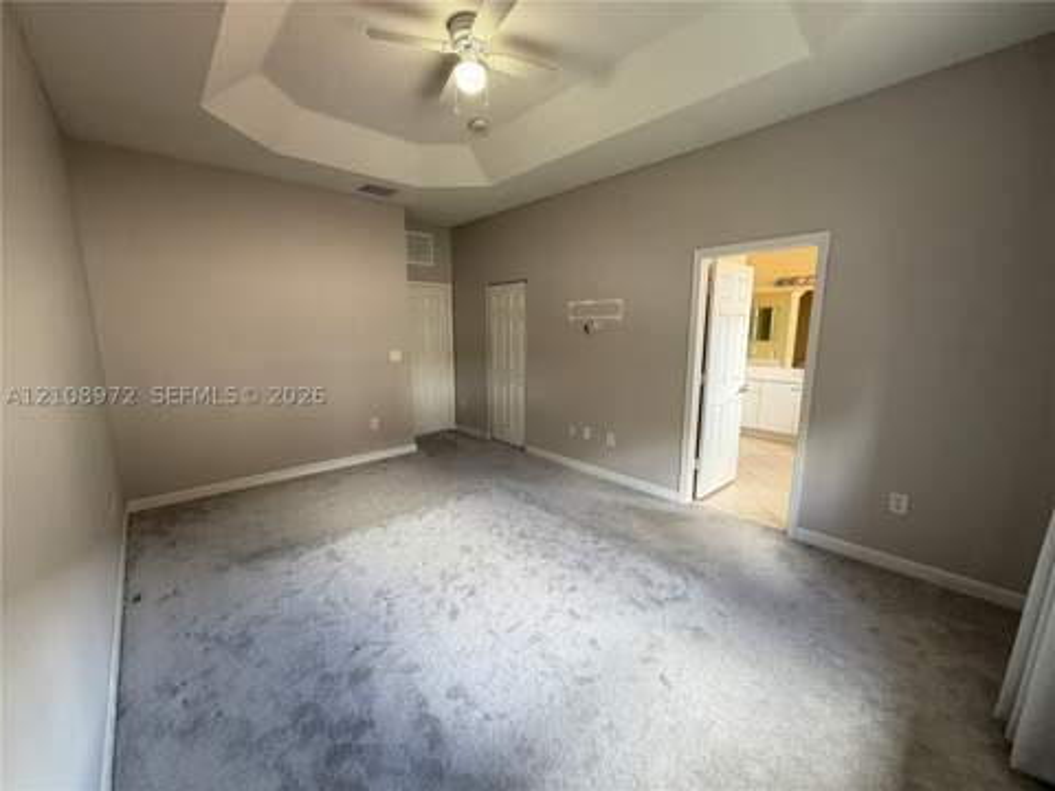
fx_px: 427
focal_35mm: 14
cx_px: 528
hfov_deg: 102.1
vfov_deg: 85.7
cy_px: 396
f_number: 2.2
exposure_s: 1/60
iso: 250
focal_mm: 2.22
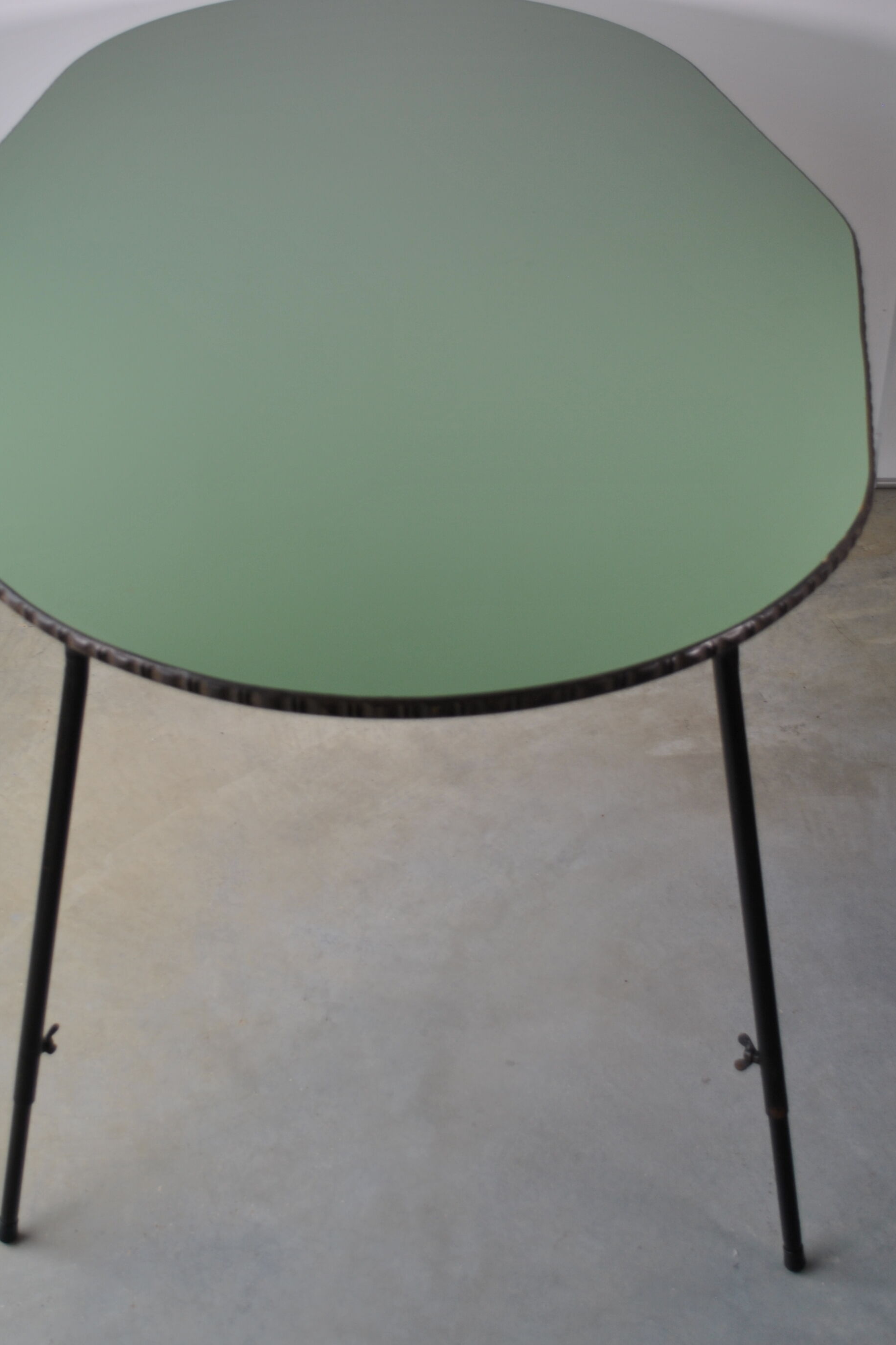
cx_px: 416
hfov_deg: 26.5
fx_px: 1904
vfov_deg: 38.8
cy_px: 554
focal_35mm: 51
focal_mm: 24
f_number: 4
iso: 100
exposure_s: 1/50
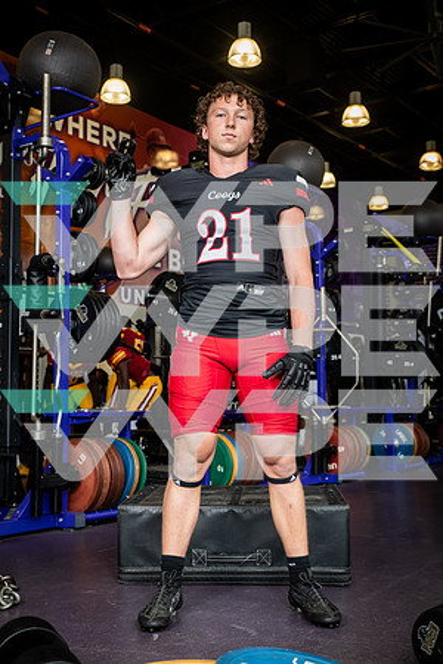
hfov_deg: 29.2
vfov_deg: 42.7
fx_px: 849
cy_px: 332
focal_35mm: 46
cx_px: 222
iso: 500
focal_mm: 46
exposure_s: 1/250
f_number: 5.6
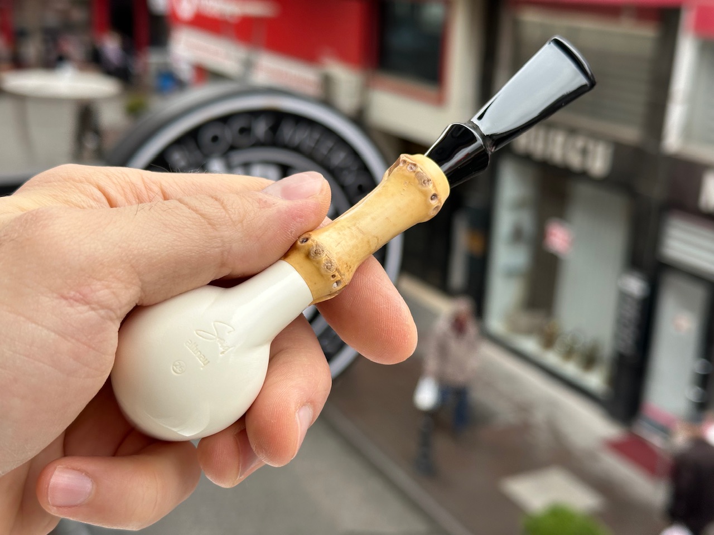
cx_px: 357
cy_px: 268
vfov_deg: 30.3
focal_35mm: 48
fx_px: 990
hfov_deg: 39.7
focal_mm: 6.86
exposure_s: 1/858
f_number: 1.78
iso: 64
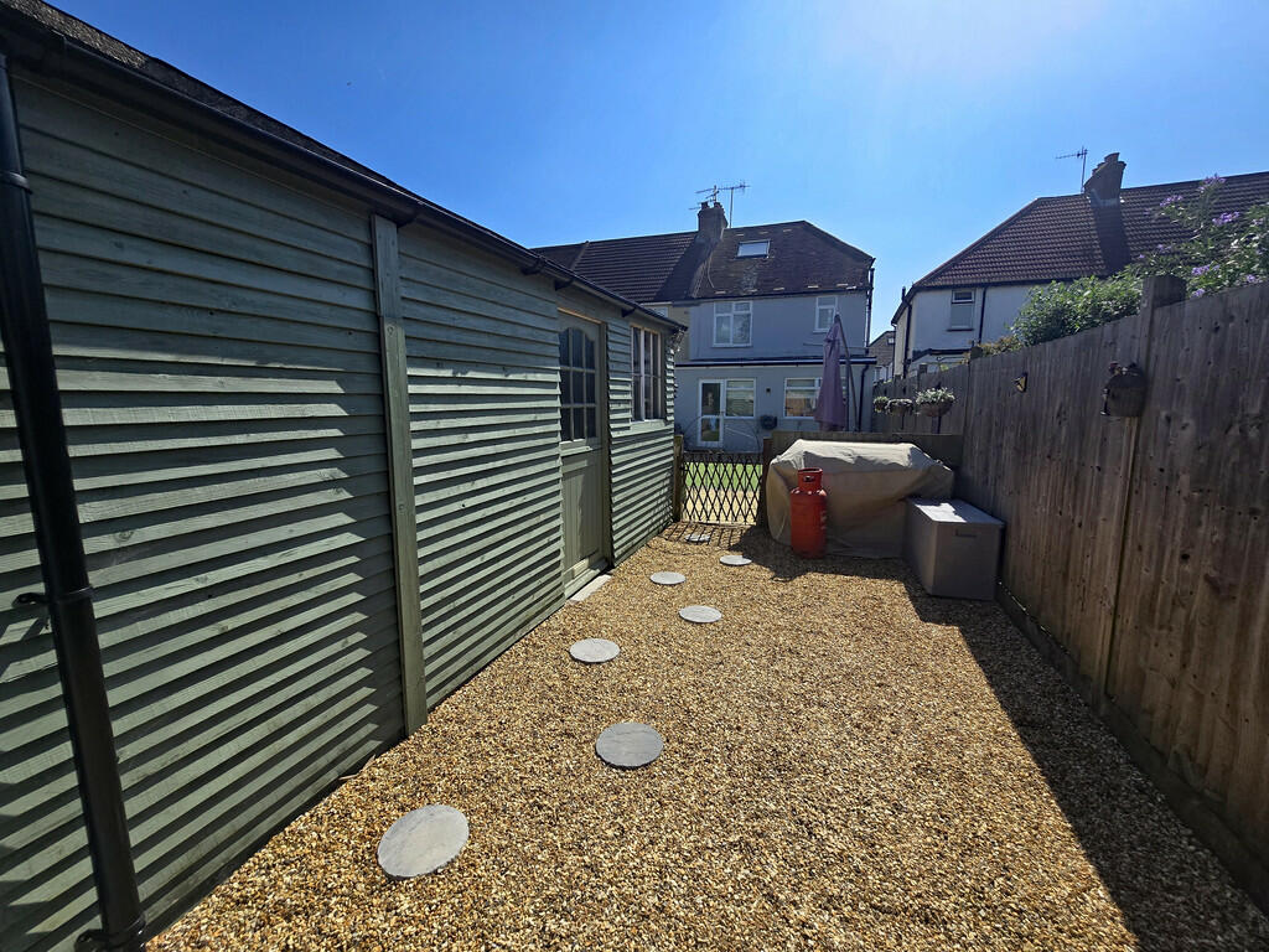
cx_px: 634
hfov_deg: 106.2
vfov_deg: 89.9
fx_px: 477
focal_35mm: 13
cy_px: 476
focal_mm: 2.2
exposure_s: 1/3185
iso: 50
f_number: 2.2
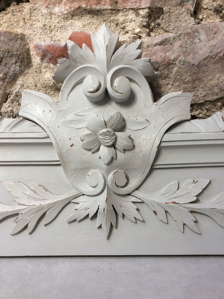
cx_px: 112
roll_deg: +1.5
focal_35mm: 32
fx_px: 277
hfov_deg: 44.1
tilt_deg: -15.1
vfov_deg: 56.9
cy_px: 150
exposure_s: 1/25
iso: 40
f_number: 2.4
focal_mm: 3.3
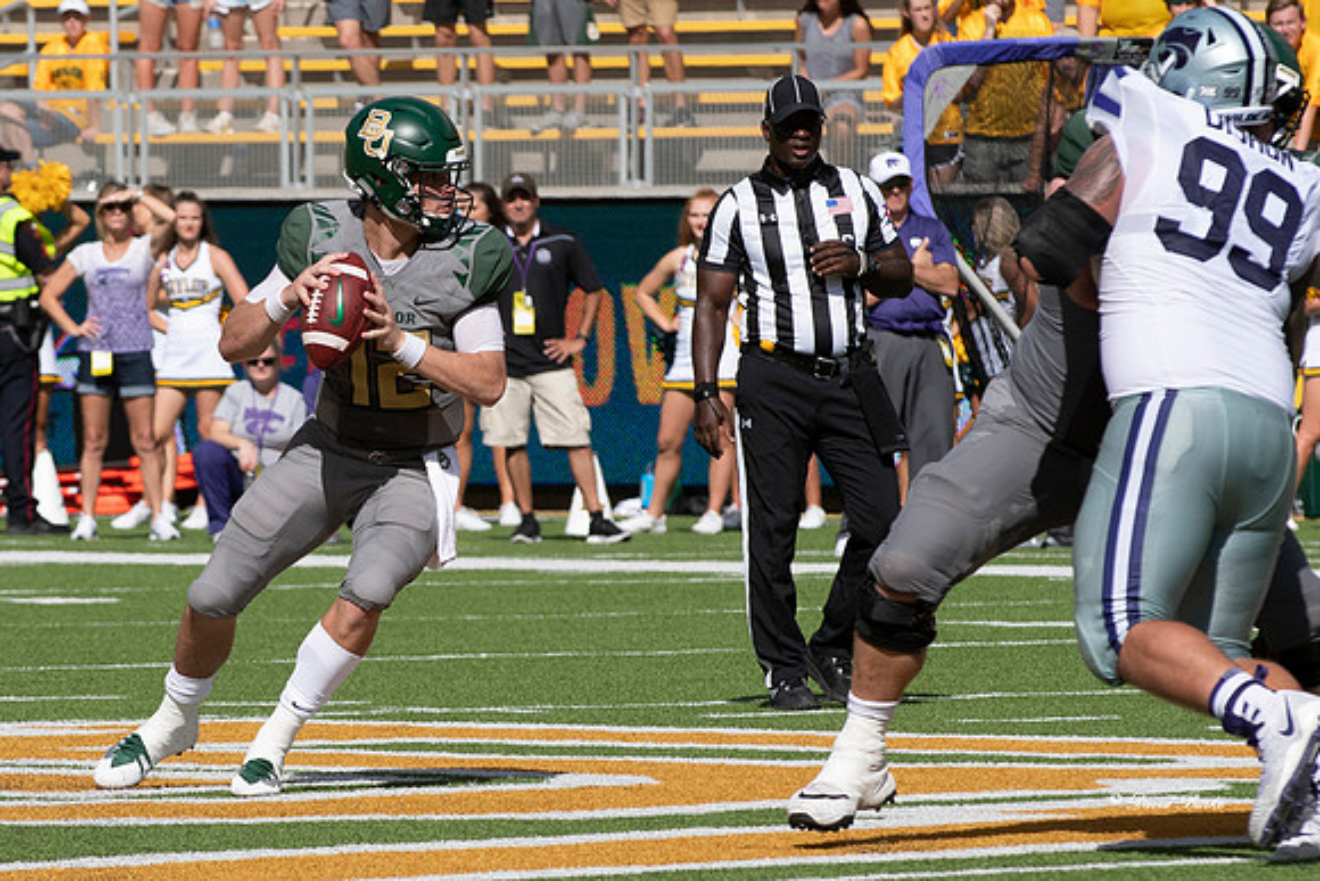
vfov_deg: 3.0
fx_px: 16972
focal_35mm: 463
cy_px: 554
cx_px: 304
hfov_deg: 4.5
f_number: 6.3
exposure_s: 1/1600
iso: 220
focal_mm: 200
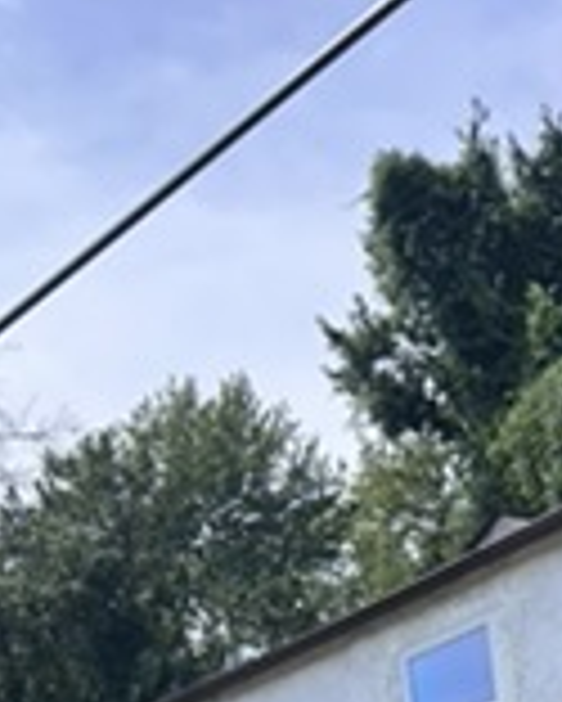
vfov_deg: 20.6
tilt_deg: +4.1
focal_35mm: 78
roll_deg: +8.5
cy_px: 1076
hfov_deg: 19.2
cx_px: 549
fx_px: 1620
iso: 50
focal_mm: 5.7
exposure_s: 1/2571
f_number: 1.5
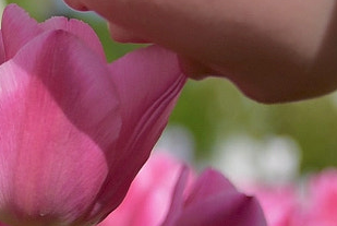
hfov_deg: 11.1
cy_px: 26
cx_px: -59
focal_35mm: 181
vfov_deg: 7.6
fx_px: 1697
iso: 200
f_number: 3.2
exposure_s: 1/2000
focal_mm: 35
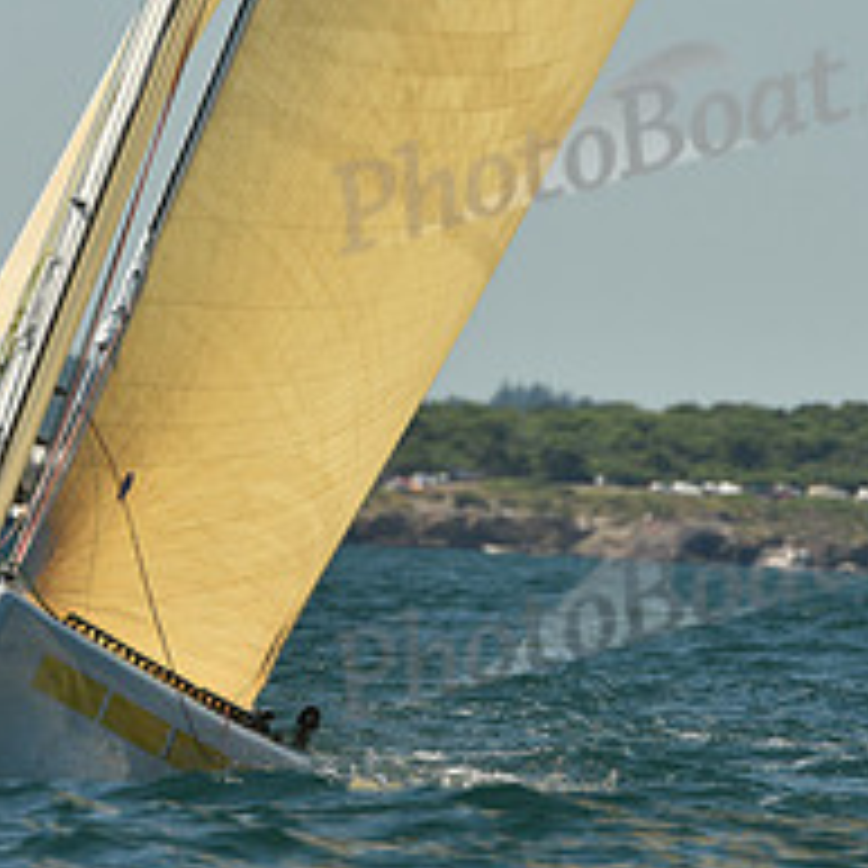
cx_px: 103
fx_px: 29050
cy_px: 434
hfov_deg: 1.7
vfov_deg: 1.7
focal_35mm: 1024
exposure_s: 1/1250
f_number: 7.1
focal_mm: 400
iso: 250
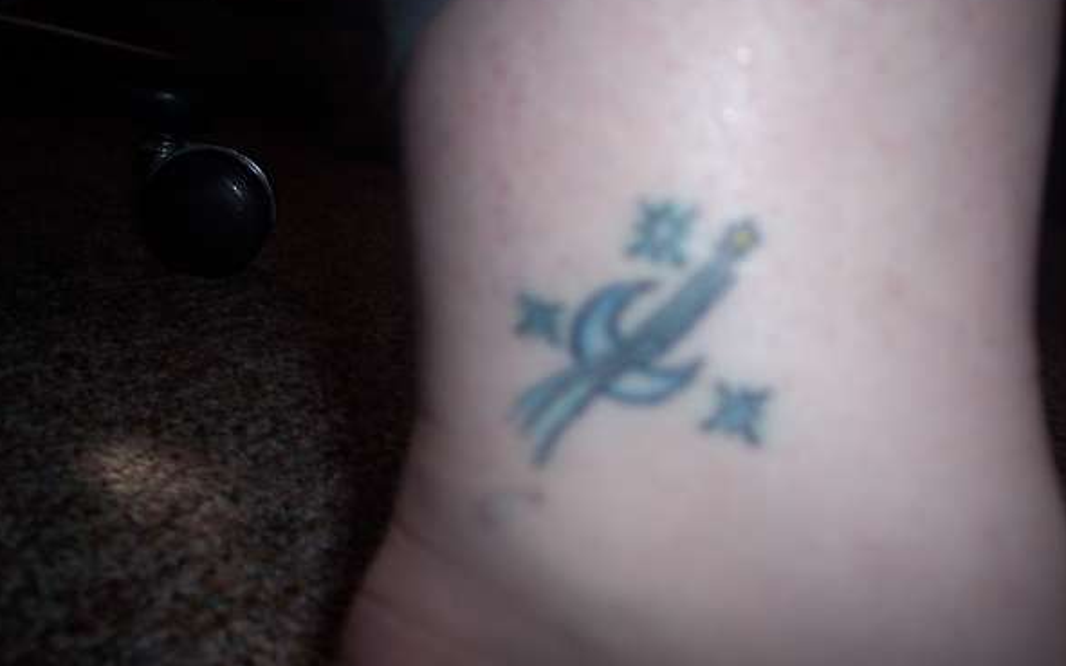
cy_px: 350
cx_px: 528
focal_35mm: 42
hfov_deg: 47.2
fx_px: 1220
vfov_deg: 30.5
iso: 100
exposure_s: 1/60
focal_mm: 8
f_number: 2.8
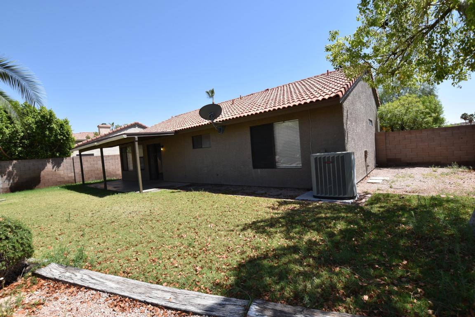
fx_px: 198
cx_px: 238
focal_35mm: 15
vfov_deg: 77.3
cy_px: 158
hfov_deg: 100.4
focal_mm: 10
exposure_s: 1/320
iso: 200
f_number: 9
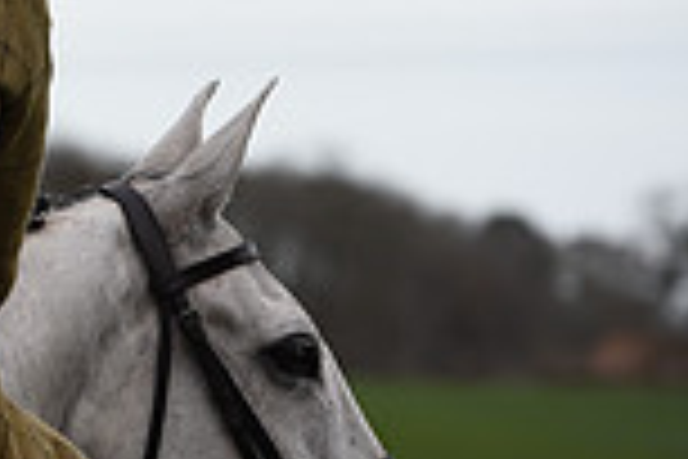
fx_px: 11580
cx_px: -594
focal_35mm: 606
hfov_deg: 3.4
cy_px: 140
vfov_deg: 2.3
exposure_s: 1/1250
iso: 500
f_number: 5.6
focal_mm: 160
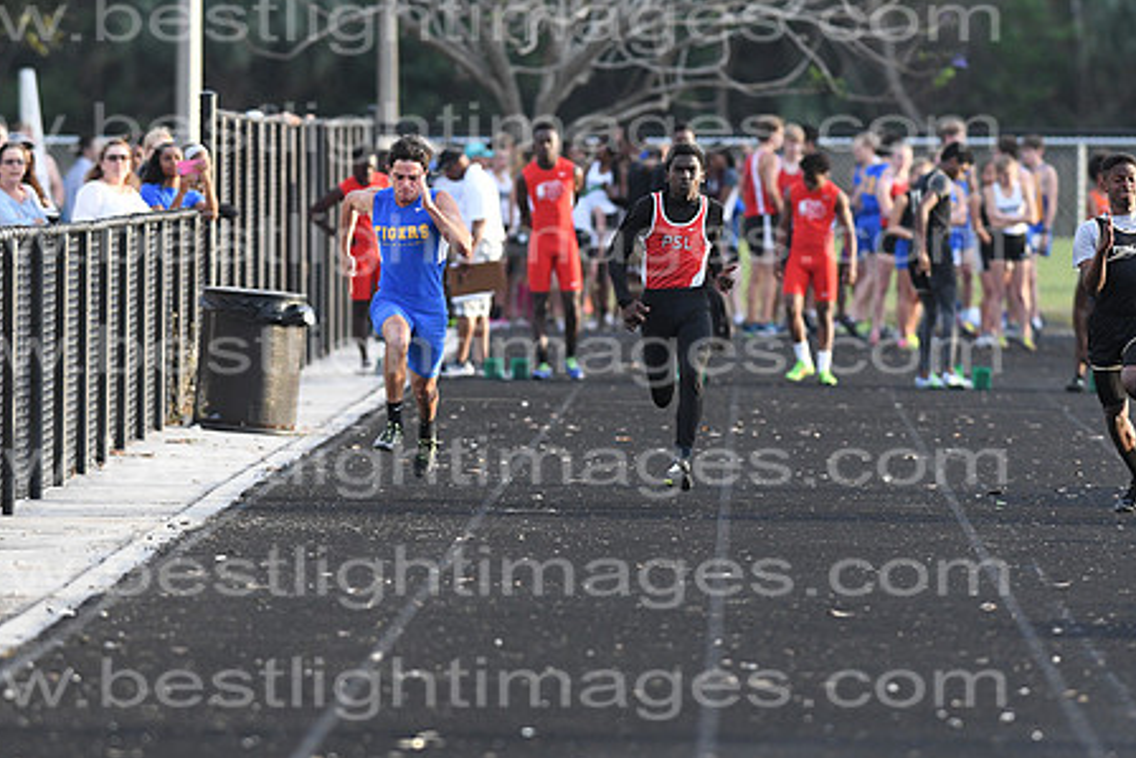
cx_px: 434
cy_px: 300
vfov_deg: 2.4
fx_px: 18370
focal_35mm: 582
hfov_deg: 3.5
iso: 2000
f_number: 4
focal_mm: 300
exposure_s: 1/2000
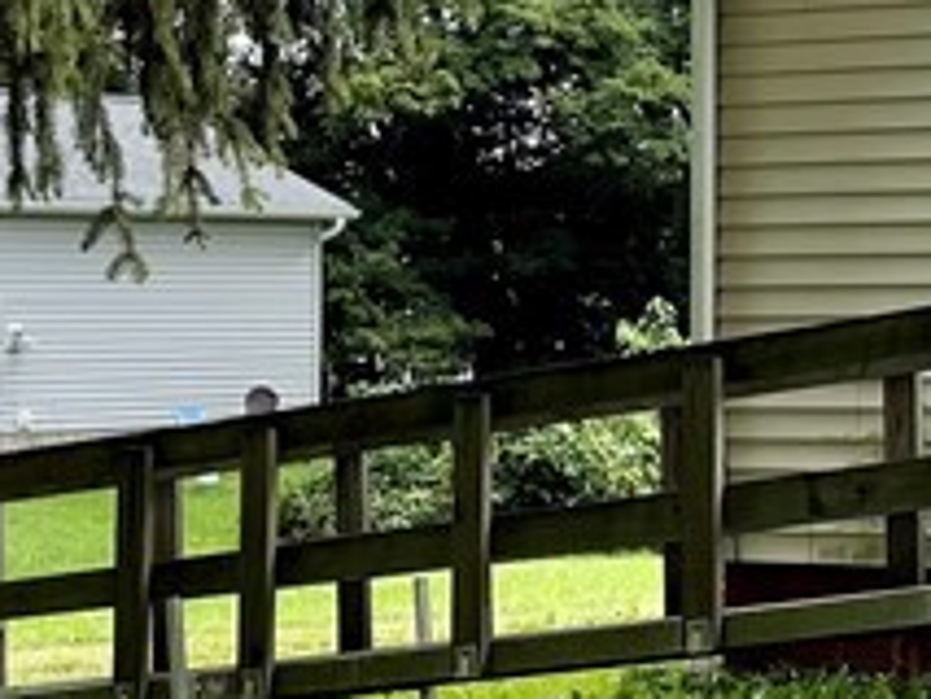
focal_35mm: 125
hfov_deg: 14.0
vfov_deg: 11.8
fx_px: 3364
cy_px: 153
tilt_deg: +1.4
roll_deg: +0.5
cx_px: 1674
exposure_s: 1/516
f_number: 1.6
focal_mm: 5.1
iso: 32
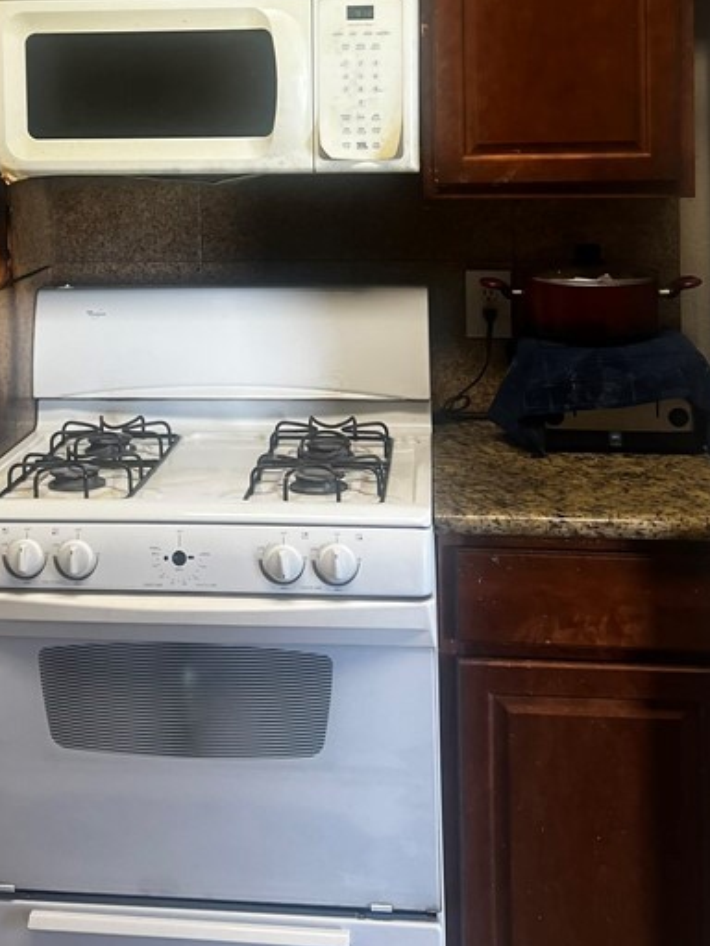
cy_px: 140
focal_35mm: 52
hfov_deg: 27.8
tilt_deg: -2.3
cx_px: 222
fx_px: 1422
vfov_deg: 35.2
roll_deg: +0.9
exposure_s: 1/120
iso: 125
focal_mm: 5.7
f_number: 1.5
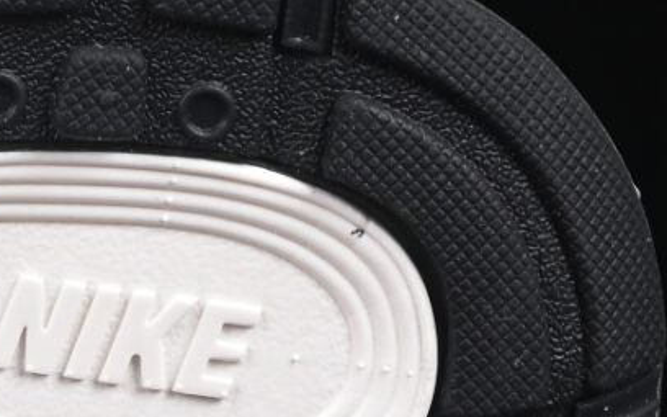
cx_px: -862
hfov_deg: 4.3
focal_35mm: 480
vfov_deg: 2.7
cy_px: -84
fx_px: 8725
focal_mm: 50
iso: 160
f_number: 6.3
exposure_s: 1/80
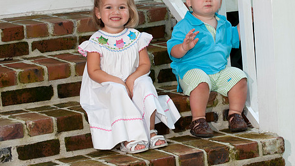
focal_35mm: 134
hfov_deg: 16.0
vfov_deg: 9.0
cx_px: 177
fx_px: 1048
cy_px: 54
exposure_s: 1/100
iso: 250
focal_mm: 102
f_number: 5.6
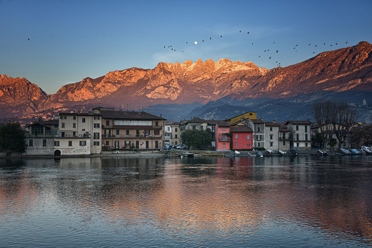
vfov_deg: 46.4
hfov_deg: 65.5
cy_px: 124
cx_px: 186
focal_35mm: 28
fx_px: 289
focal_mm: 28
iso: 360
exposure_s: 1/200
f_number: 8
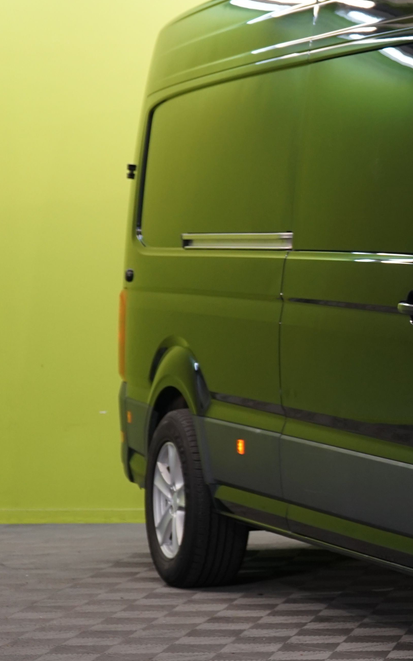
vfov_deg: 15.3
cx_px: 744
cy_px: 309
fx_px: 2467
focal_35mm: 137
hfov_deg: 9.1
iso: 640
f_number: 5
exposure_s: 1/50
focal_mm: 58
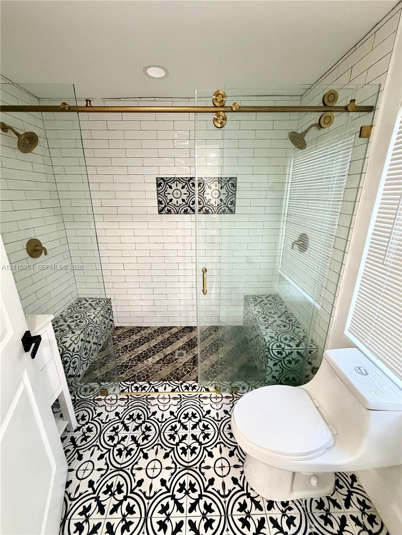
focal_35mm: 14
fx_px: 217
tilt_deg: -19.1
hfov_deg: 85.7
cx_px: 201
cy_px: 268
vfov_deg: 102.1
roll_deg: +0.3
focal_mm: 2.22
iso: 500
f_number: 2.2
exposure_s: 1/60
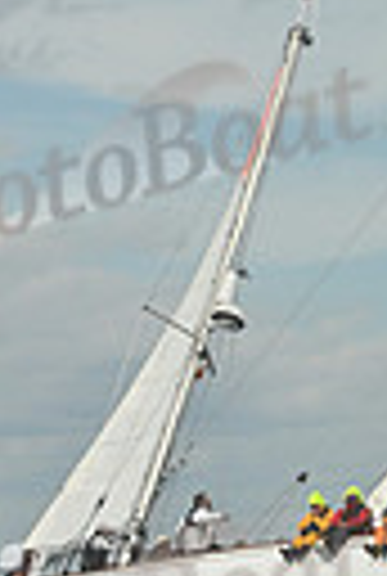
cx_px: 722
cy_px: -140
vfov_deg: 6.0
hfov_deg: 4.0
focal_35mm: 339
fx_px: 5437
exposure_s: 1/1250
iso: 320
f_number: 13
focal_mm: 75
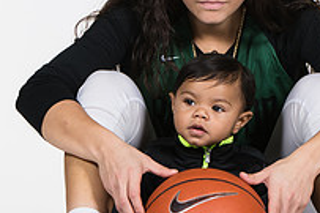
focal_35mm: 486
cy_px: 101
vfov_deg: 2.8
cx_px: 223
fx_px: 4316
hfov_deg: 4.2
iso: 200
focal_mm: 95
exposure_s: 1/160
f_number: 6.3
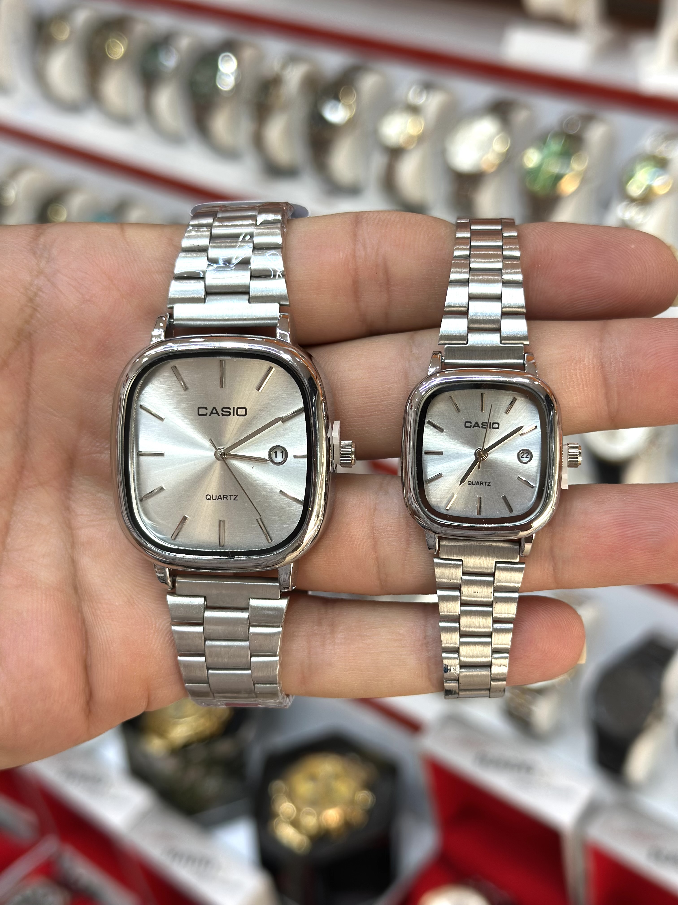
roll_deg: +2.4
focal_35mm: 48
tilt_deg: -34.7
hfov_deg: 30.3
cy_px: 452
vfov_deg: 39.7
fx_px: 1254
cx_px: 339
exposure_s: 1/241
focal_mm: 6.86
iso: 80
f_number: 1.78
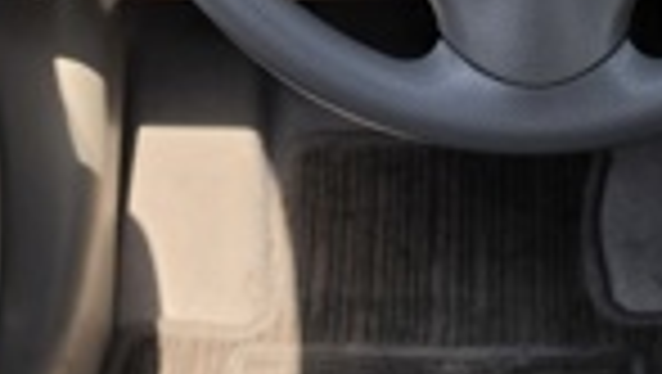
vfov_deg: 11.1
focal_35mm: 102
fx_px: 1792
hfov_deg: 20.6
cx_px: 554
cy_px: -302
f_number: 1.4
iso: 64
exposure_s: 1/2524
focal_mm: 6.5
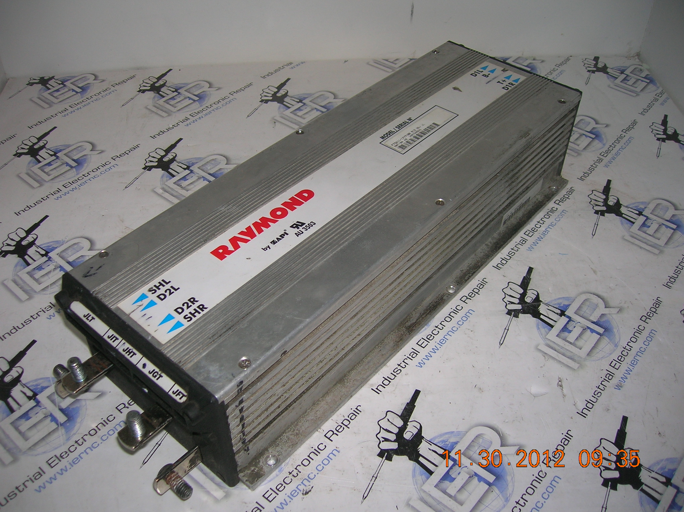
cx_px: 342
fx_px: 671
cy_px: 256
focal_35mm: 34
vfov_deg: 41.7
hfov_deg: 54.0
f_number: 2.9
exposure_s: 1/60.1
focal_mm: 5.7
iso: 50
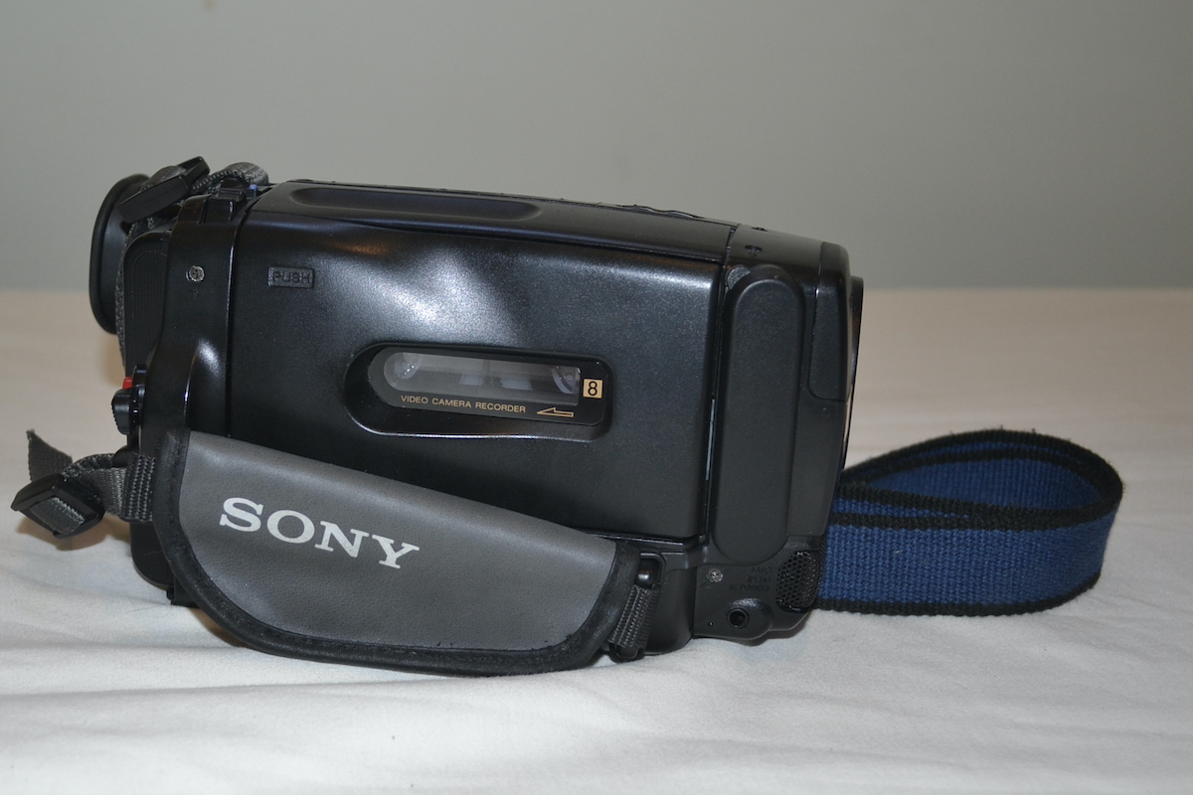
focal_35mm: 52
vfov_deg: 26.0
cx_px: 434
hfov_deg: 37.9
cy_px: 402
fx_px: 1723
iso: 450
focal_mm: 26
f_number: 4.2
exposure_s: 1/60
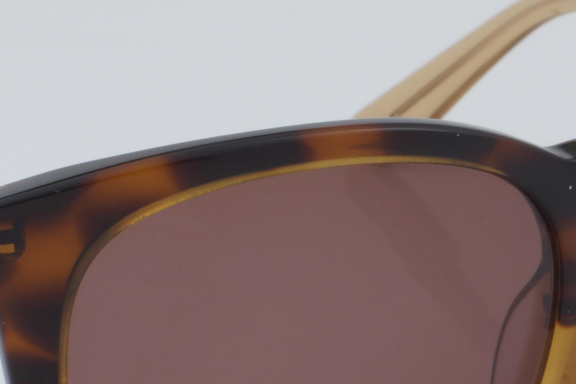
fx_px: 3471
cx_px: 362
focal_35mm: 217
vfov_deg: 6.3
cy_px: 269
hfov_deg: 9.5
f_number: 32
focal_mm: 50
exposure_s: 1/4
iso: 100
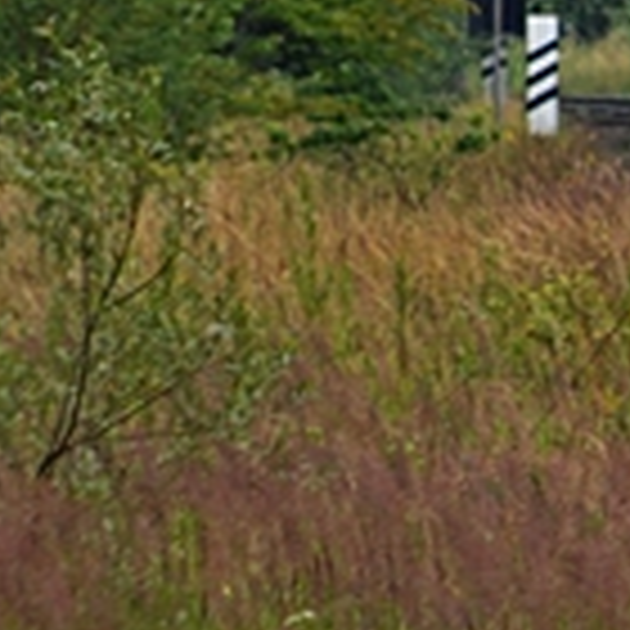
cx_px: 1647
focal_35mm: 1459
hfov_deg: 1.2
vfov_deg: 1.2
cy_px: -52
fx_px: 30042
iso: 800
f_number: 6.3
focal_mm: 200
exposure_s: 1/800
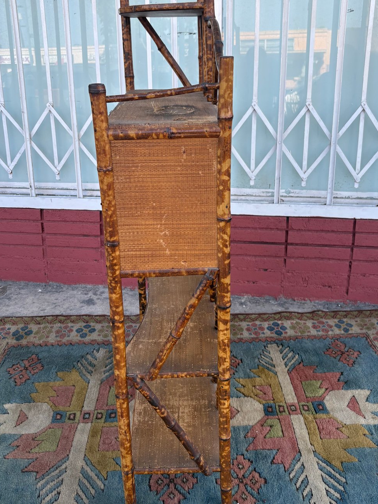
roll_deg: +0.6
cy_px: 199
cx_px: 191
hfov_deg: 44.2
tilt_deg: -15.5
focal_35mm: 32
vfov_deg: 56.3
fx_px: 466
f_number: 1.6
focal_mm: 5.96
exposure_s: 1/390
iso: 50
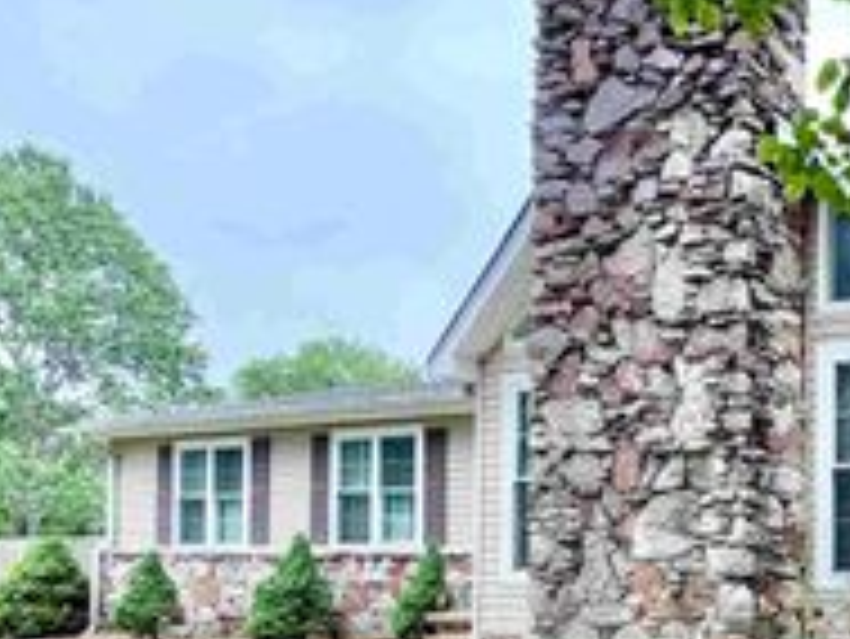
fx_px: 909
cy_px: 542
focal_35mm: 37
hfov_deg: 40.0
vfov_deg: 36.9
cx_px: 949
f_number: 2.2
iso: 50
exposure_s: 1/359
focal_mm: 2.22
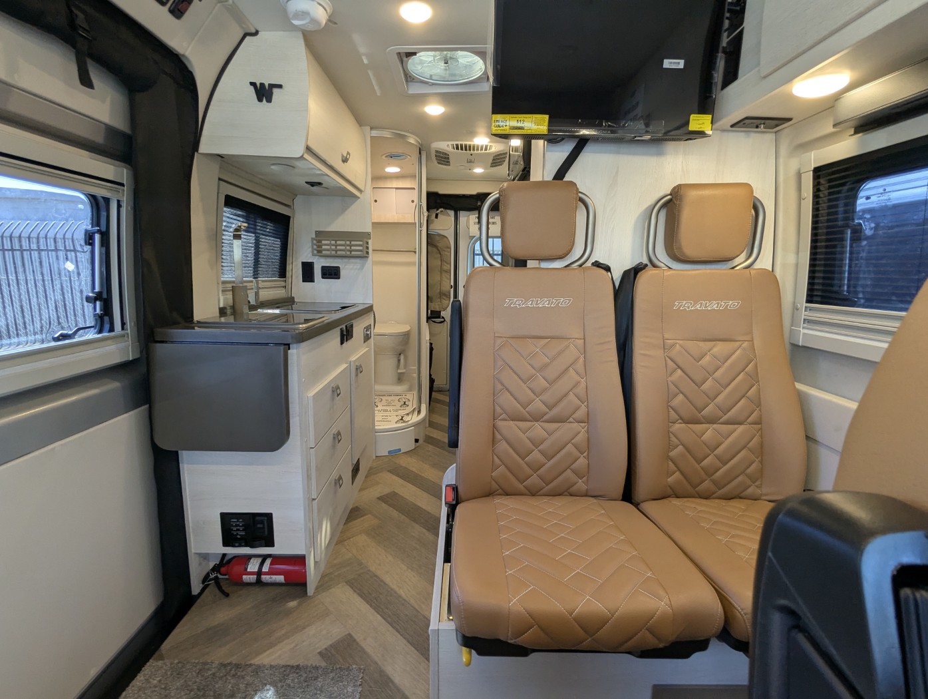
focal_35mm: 16
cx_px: 464
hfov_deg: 94.4
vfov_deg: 78.2
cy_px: 350
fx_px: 429
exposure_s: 1/56.7
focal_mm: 2.35
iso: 68
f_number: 2.2
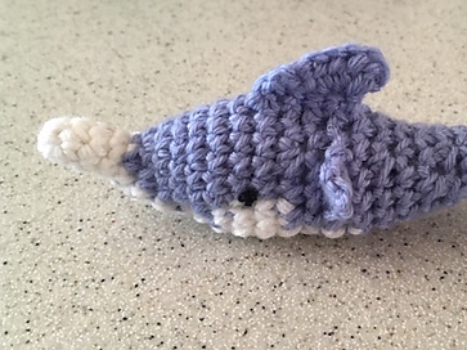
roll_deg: -3.1
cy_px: 191
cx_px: 295
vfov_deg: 35.9
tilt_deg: -44.8
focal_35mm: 40
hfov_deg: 46.4
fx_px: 539
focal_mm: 4.15
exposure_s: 1/15
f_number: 2.2
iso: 200
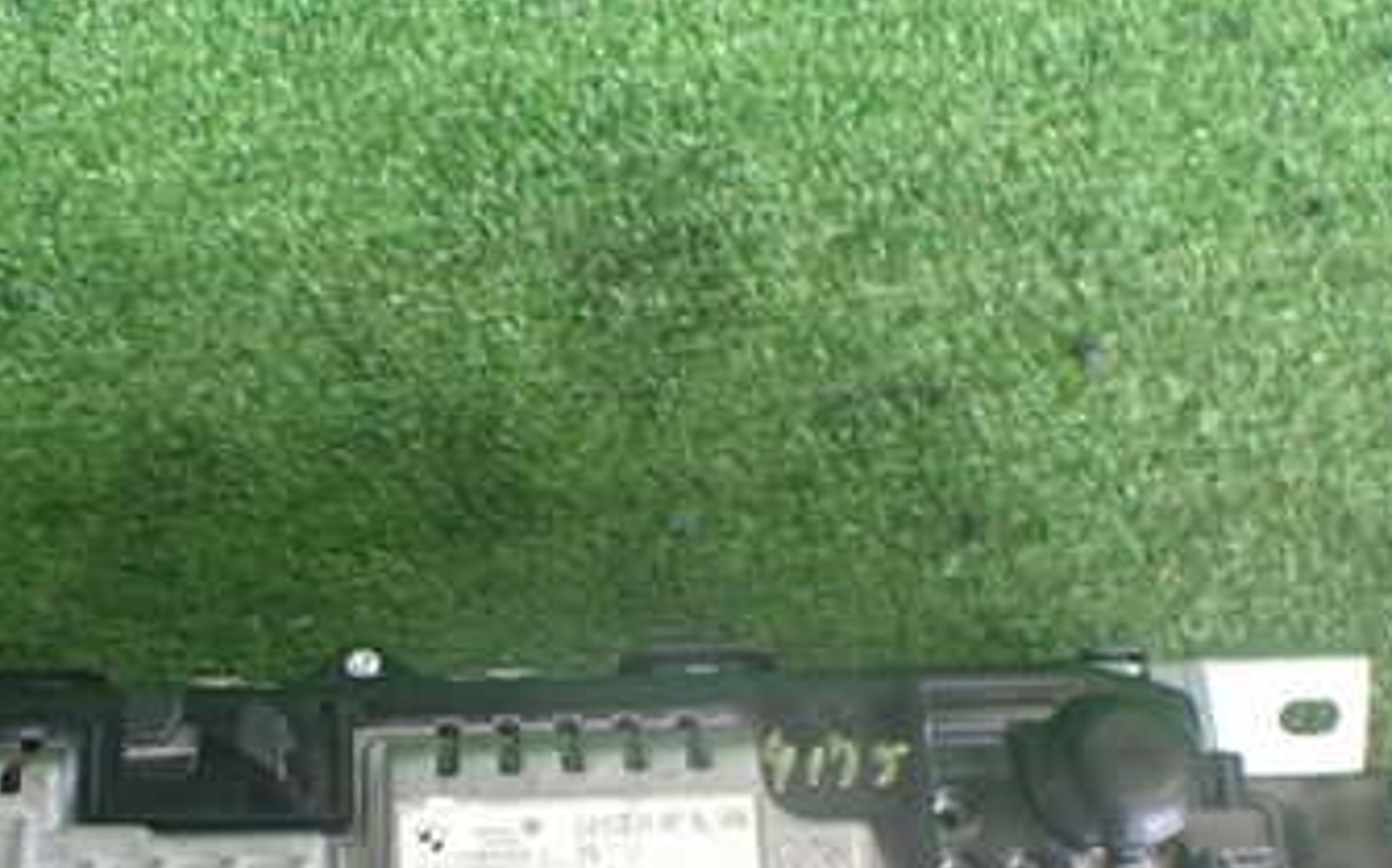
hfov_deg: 35.3
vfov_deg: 21.7
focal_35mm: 57
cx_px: 436
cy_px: 918
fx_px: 2161
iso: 500
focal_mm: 5.4
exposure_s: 1/125
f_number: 2.3
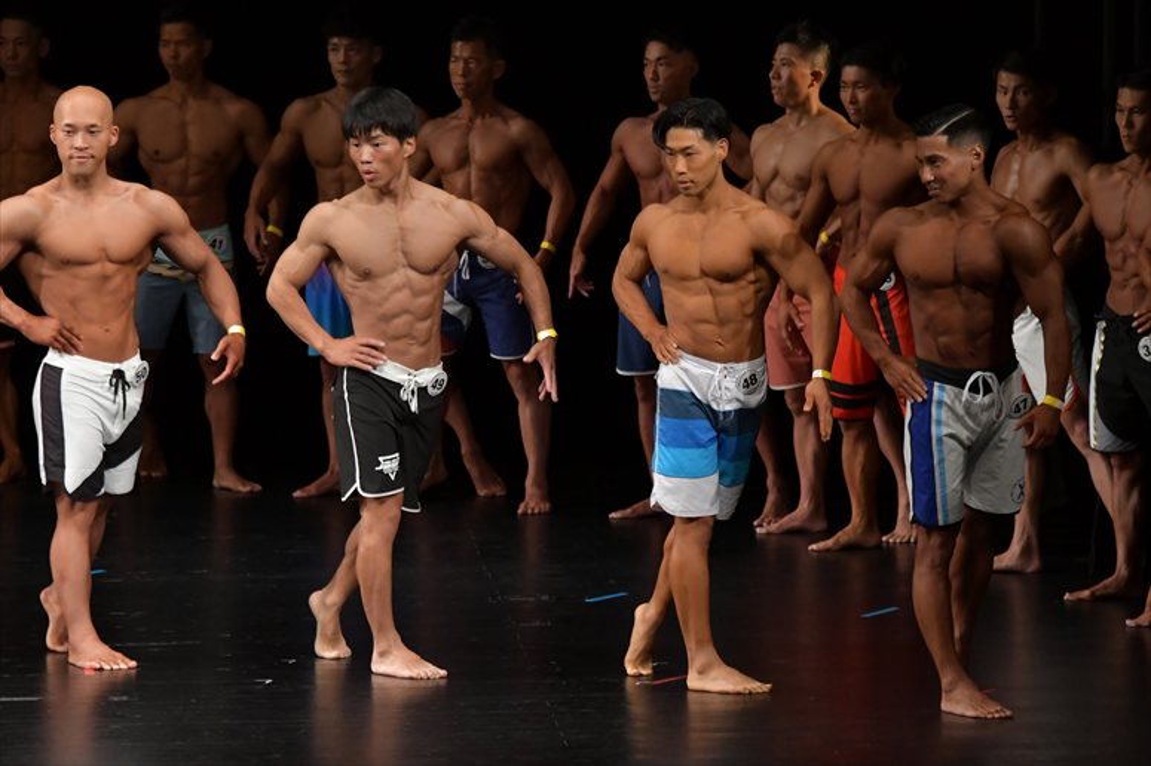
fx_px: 8628
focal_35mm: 270
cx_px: 576
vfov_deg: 5.1
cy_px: 383
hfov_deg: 7.6
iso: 3200
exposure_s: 1/400
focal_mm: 180
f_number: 5.6
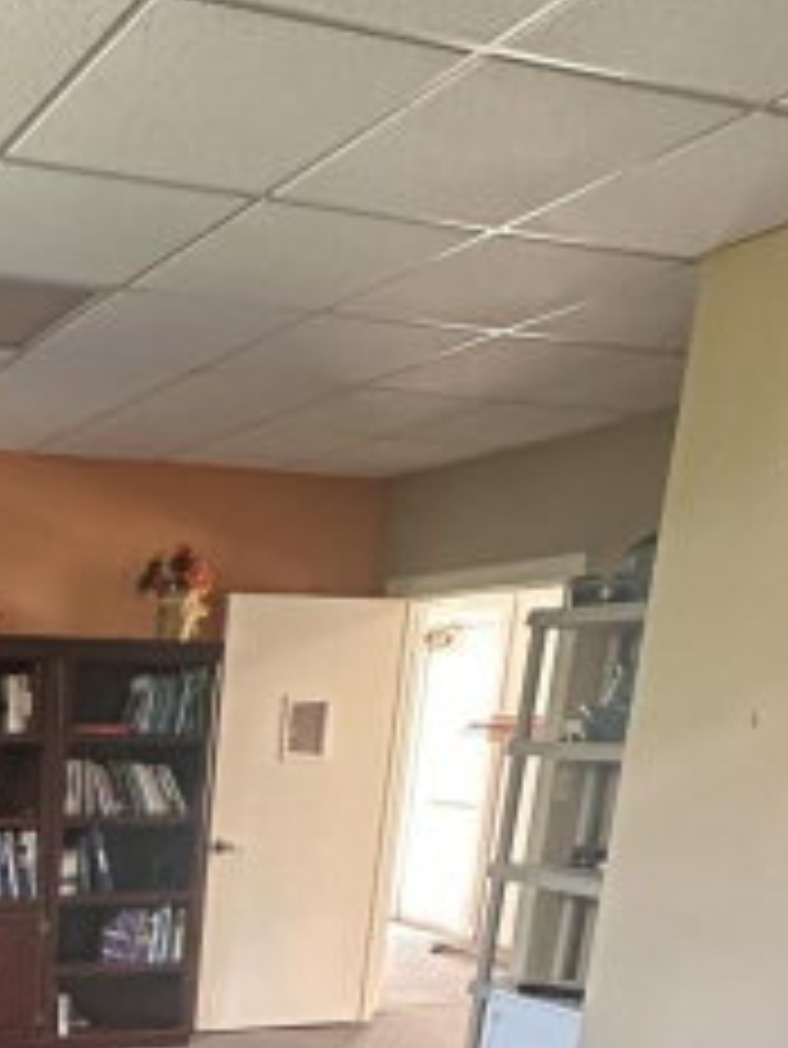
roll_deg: -1.9
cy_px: 1005
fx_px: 1213
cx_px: -162
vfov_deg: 41.7
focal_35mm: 40
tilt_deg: -11.9
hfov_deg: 30.5
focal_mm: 2.22
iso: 1000
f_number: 2.2
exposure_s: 1/40
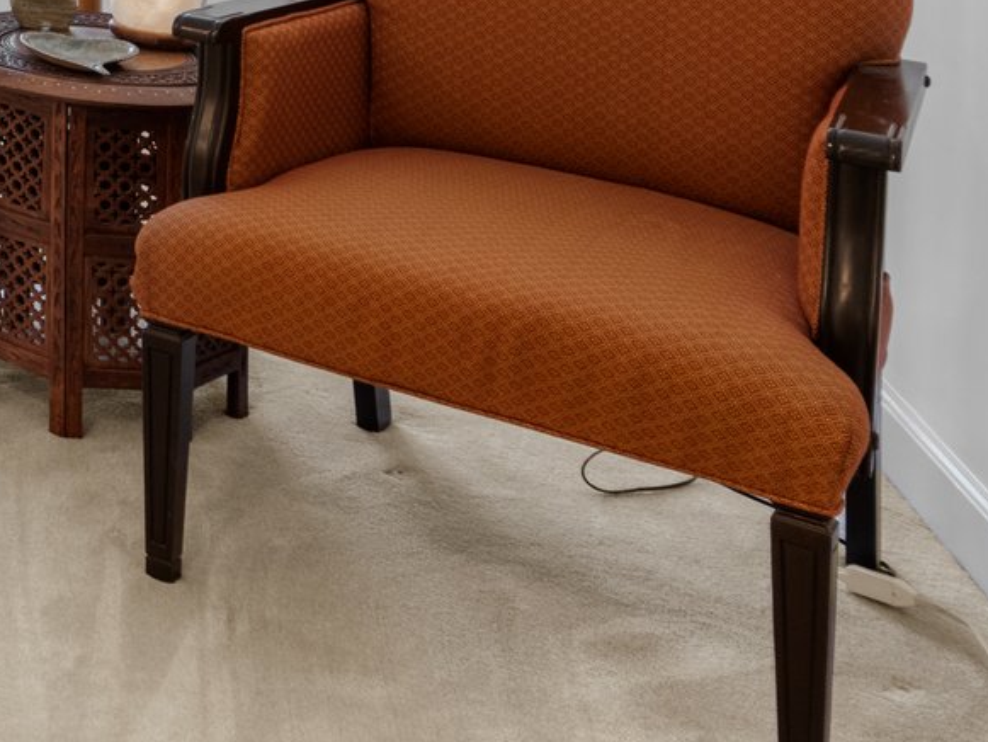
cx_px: -553
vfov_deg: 20.4
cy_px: -384
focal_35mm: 61
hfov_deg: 23.9
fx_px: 1741
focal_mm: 18
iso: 400
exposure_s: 1/4
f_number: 7.1
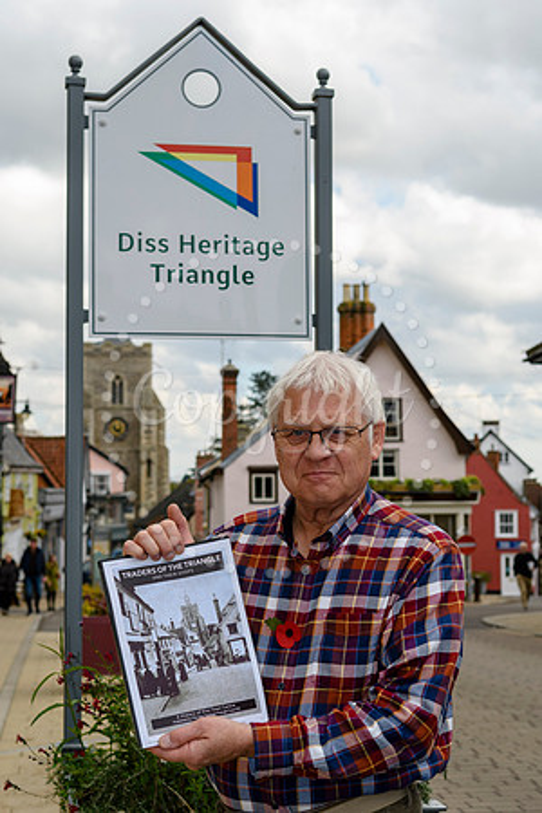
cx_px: 271
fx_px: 1287
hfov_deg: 23.8
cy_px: 406
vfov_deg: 35.1
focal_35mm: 57
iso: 100
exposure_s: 1/250
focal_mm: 38
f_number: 5
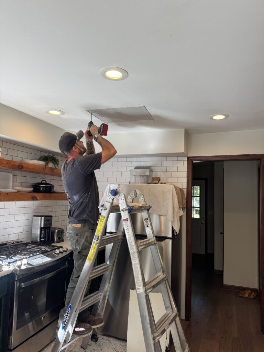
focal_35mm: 24
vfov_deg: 71.6
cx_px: 132
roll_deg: -1.1
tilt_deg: +4.0
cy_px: 176
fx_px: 244
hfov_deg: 56.8
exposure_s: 1/120
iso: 64
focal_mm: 6.76
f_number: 1.78
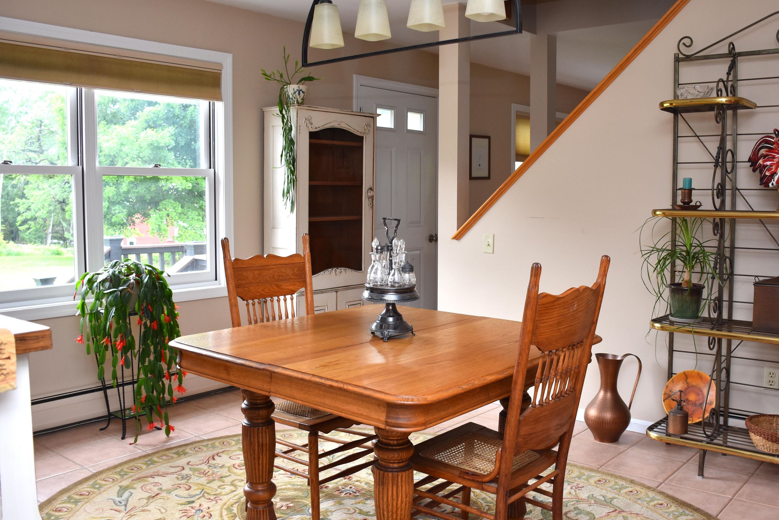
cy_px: 245
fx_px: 714
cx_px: 439
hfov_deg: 57.0
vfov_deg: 40.0
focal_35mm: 33
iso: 320
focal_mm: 18
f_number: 4
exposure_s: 1/60
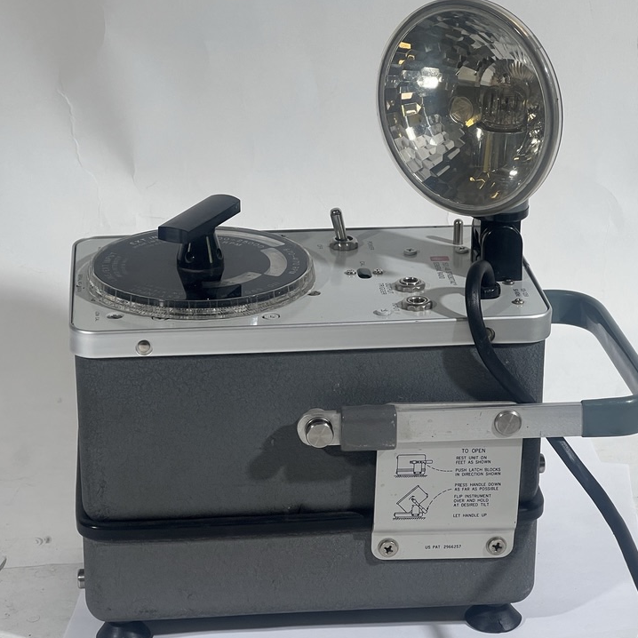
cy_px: 310
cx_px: 296
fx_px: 2023
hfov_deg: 17.9
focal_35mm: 97
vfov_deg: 17.9
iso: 50
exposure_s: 1/120
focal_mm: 9
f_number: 2.8
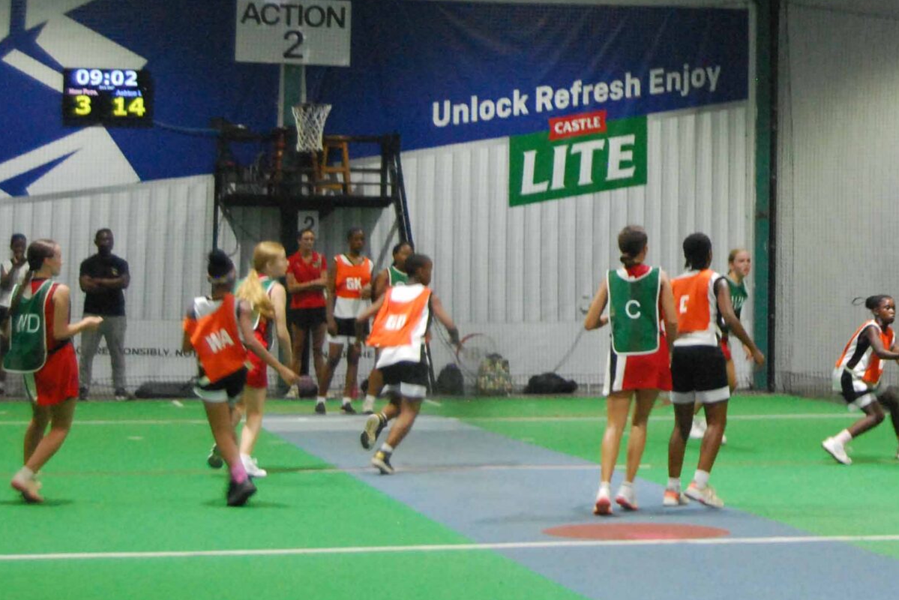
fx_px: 2722
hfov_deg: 18.2
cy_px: 74
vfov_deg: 12.5
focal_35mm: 109
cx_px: 919
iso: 1600
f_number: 4.5
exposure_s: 1/60
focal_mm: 34
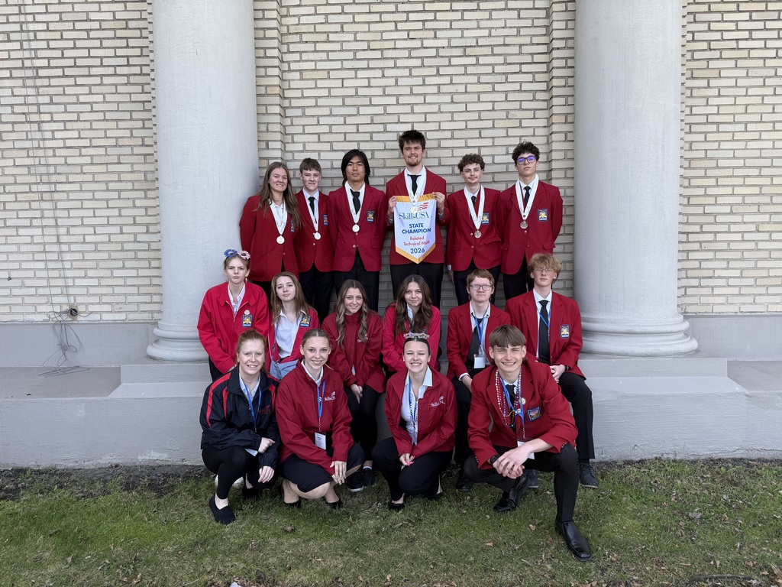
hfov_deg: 71.6
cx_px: 391
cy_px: 294
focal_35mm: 24
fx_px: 542
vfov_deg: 56.8
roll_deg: +1.1
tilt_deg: -3.2
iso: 80
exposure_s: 1/453
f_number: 1.78
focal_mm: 6.76
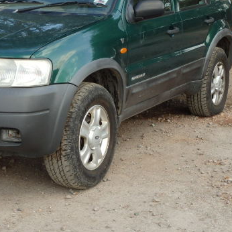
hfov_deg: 20.2
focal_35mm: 85
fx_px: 645
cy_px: 74
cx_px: 46
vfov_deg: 20.3
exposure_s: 1/160
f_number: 5
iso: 125
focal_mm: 9.4
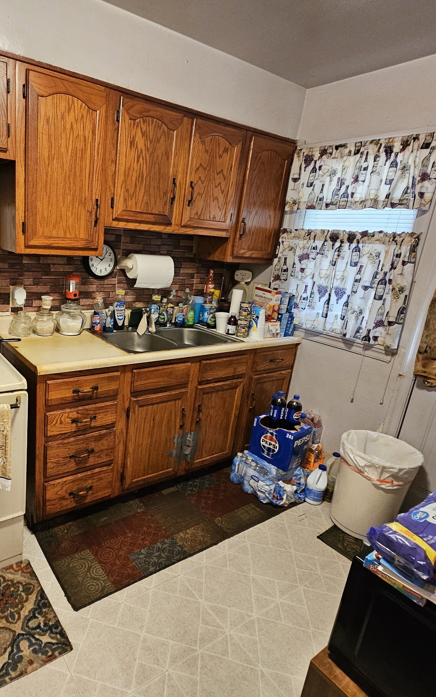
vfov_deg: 88.0
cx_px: 118
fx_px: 361
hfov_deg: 59.4
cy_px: 346
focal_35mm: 19
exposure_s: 1/30
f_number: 2.2
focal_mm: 2.2
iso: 400
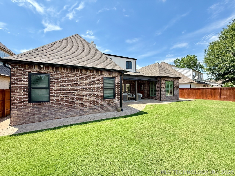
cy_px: 88
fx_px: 95
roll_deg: +0.2
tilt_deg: +1.1
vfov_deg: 85.7
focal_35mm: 14
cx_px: 118
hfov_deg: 102.1
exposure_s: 1/651
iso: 64
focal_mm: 2.22
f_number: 2.2
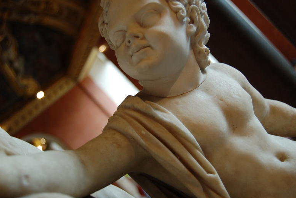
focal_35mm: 46
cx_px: 150
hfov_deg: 42.8
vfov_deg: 29.2
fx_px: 378
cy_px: 98
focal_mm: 30
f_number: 4.2
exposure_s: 1/60
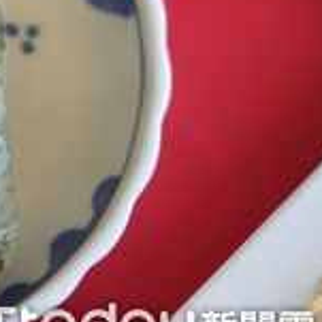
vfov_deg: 17.8
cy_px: 84
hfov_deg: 16.9
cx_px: -96
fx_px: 1021
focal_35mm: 97
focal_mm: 43
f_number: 4
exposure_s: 1/100
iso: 800
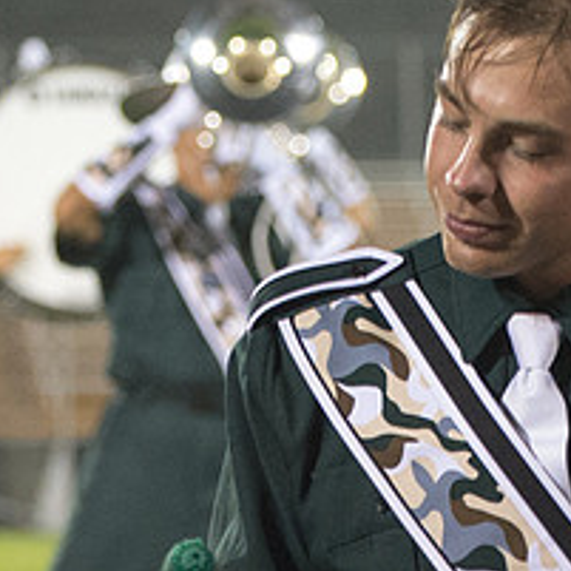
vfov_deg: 3.5
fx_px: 9294
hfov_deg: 3.5
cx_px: 464
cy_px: 481
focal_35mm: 498
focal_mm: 102
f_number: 4.5
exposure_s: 1/160
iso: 5000
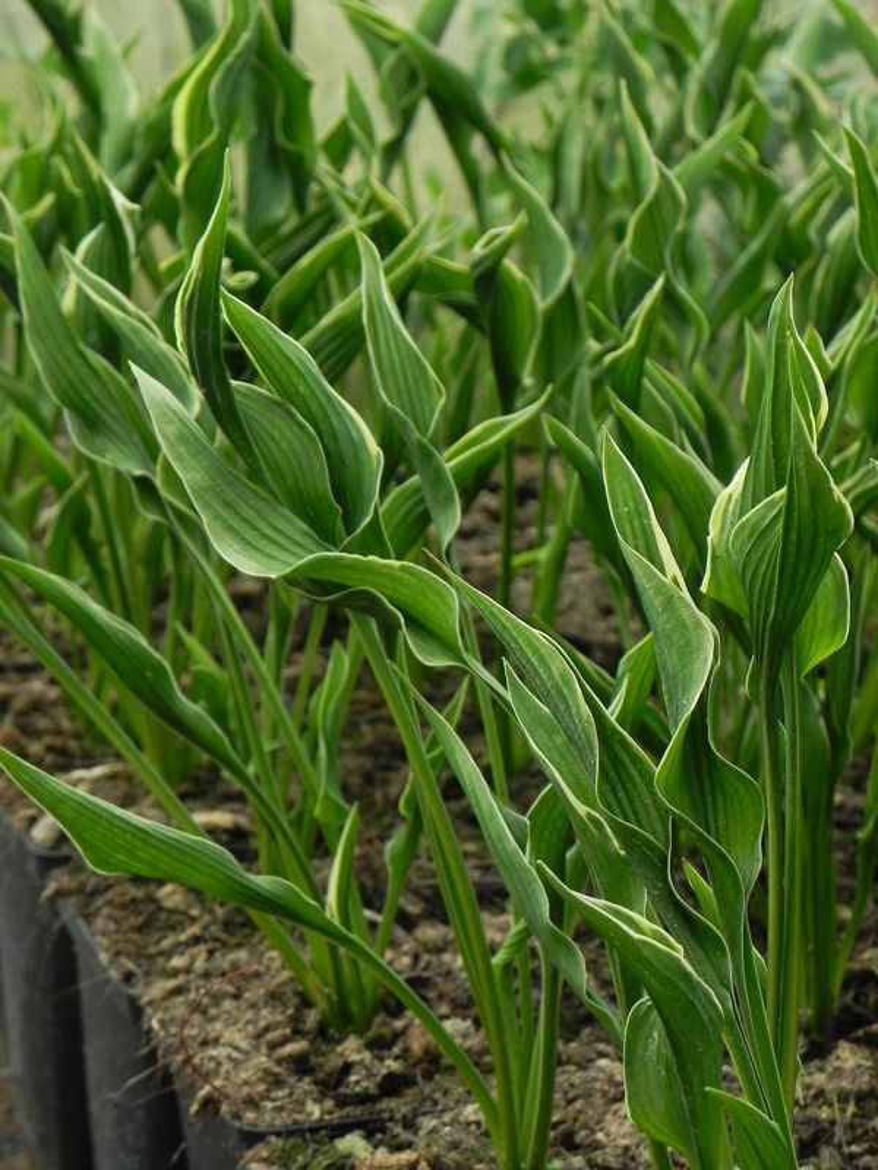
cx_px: 439
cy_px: 585
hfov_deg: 12.7
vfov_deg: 16.8
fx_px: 3957
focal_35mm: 117
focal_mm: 20.8
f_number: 4.5
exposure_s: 1/200
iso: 160
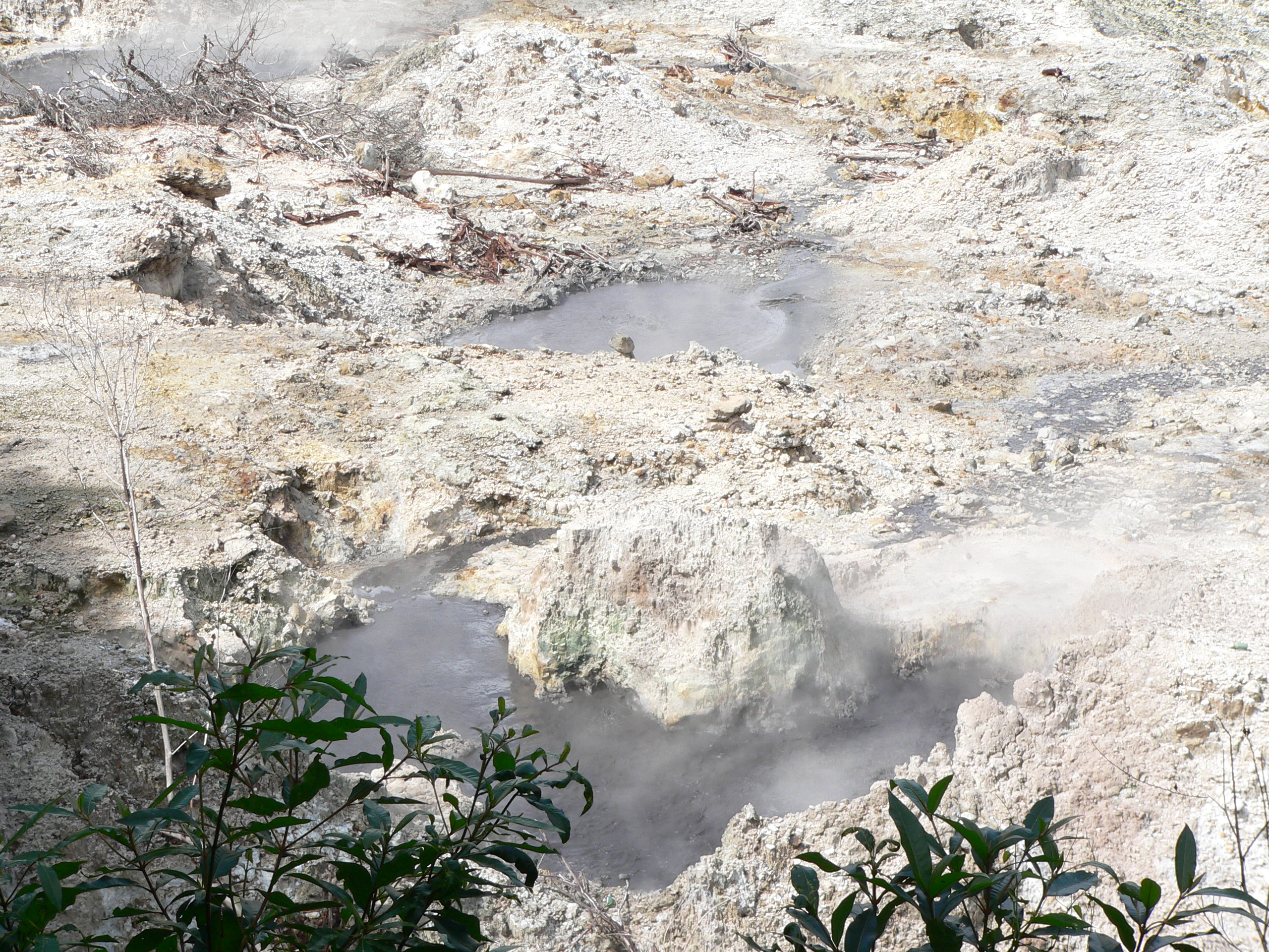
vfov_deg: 20.2
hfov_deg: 26.7
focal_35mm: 73
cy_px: 476
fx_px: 2676
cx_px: 634
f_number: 5.2
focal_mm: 12.1
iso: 80
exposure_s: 1/250
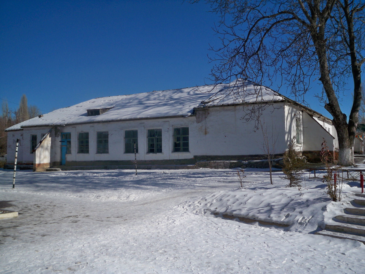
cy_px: 137
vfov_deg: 40.7
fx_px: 369
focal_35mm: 35
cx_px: 182
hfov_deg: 52.6
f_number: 4.7
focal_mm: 6.3
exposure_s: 1/1600
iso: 64
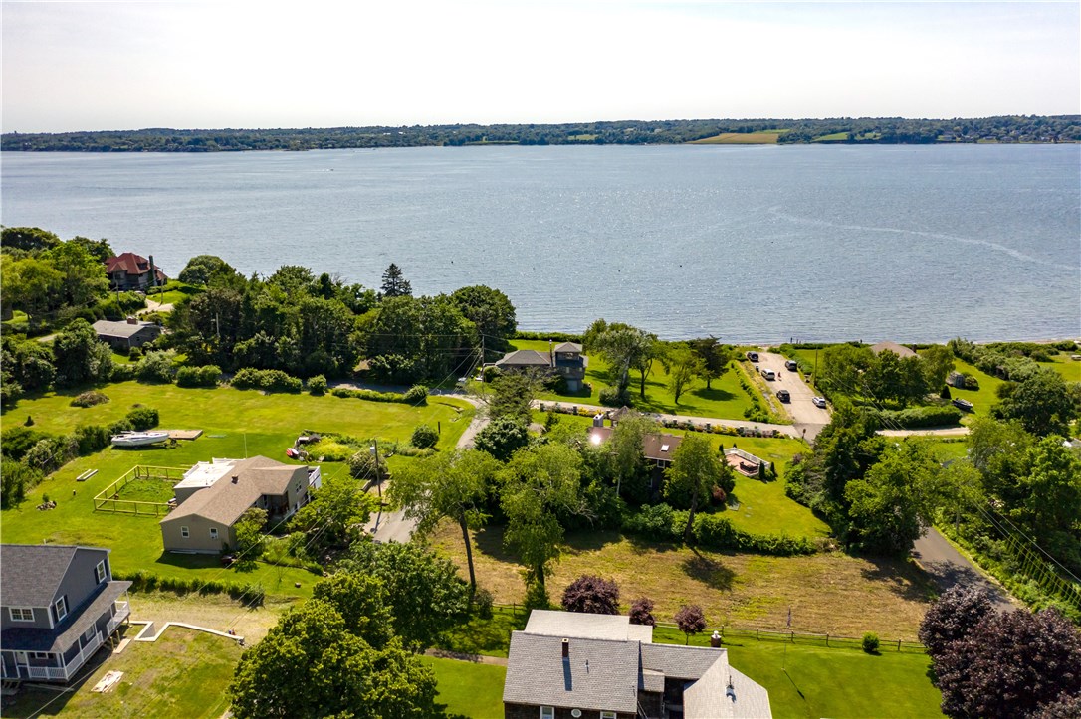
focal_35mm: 28
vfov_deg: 46.4
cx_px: 540
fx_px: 840
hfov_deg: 65.5
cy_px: 360
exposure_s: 1/200
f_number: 2.8
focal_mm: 10.26
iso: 200
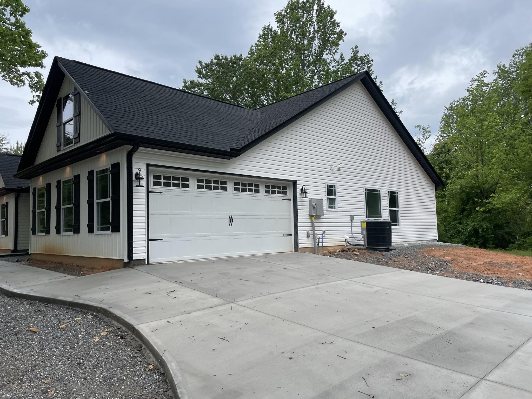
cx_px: 266
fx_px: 400
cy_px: 200
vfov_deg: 53.1
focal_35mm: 26
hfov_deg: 67.3
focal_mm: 4.2
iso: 32
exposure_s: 1/2564
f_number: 1.6
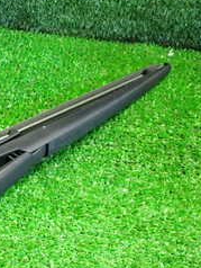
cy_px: 236
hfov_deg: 20.4
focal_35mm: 63
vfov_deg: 29.5
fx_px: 487
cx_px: -89
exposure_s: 1/30
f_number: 2
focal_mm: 4.5
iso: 500
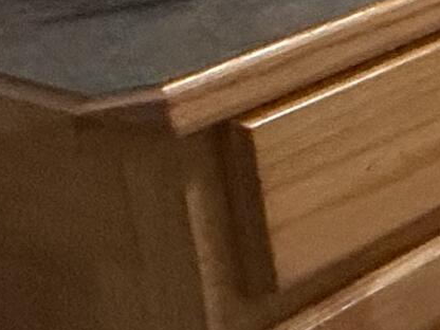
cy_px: -352
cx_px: 1504
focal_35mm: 101
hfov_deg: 9.9
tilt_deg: -8.8
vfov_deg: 12.6
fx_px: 1284
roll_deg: -0.3
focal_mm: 2.22
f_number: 2.2
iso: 400
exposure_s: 1/60
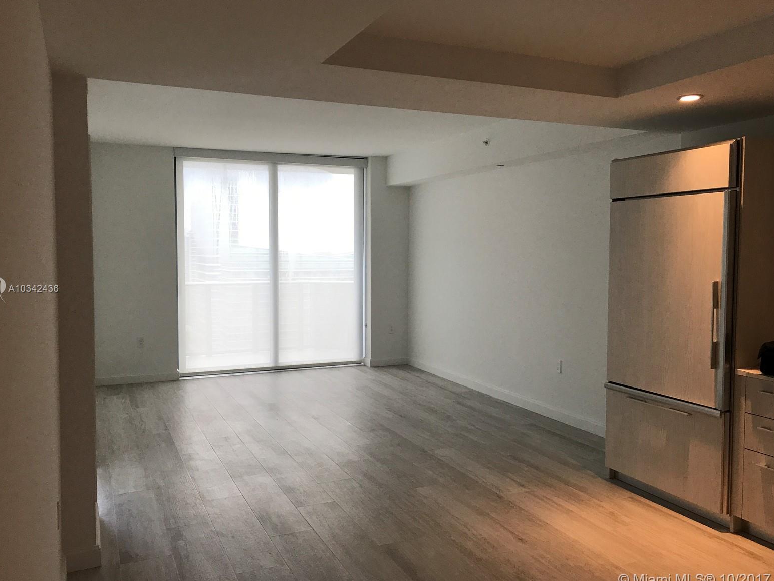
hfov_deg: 61.7
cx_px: 380
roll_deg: +0.3
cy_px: 289
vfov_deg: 48.2
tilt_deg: -4.3
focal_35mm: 29
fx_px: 648
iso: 25
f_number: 1.8
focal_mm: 3.99
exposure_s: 1/40
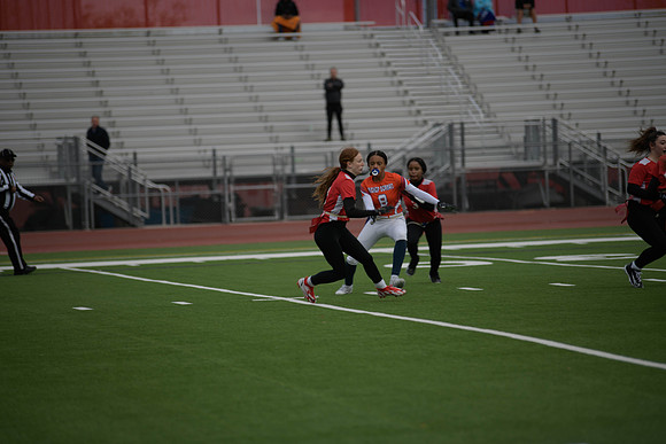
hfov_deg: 11.4
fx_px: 3331
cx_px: 333
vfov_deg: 7.6
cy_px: 222
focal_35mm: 180
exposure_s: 1/200
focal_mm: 180
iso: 72
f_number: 2.8
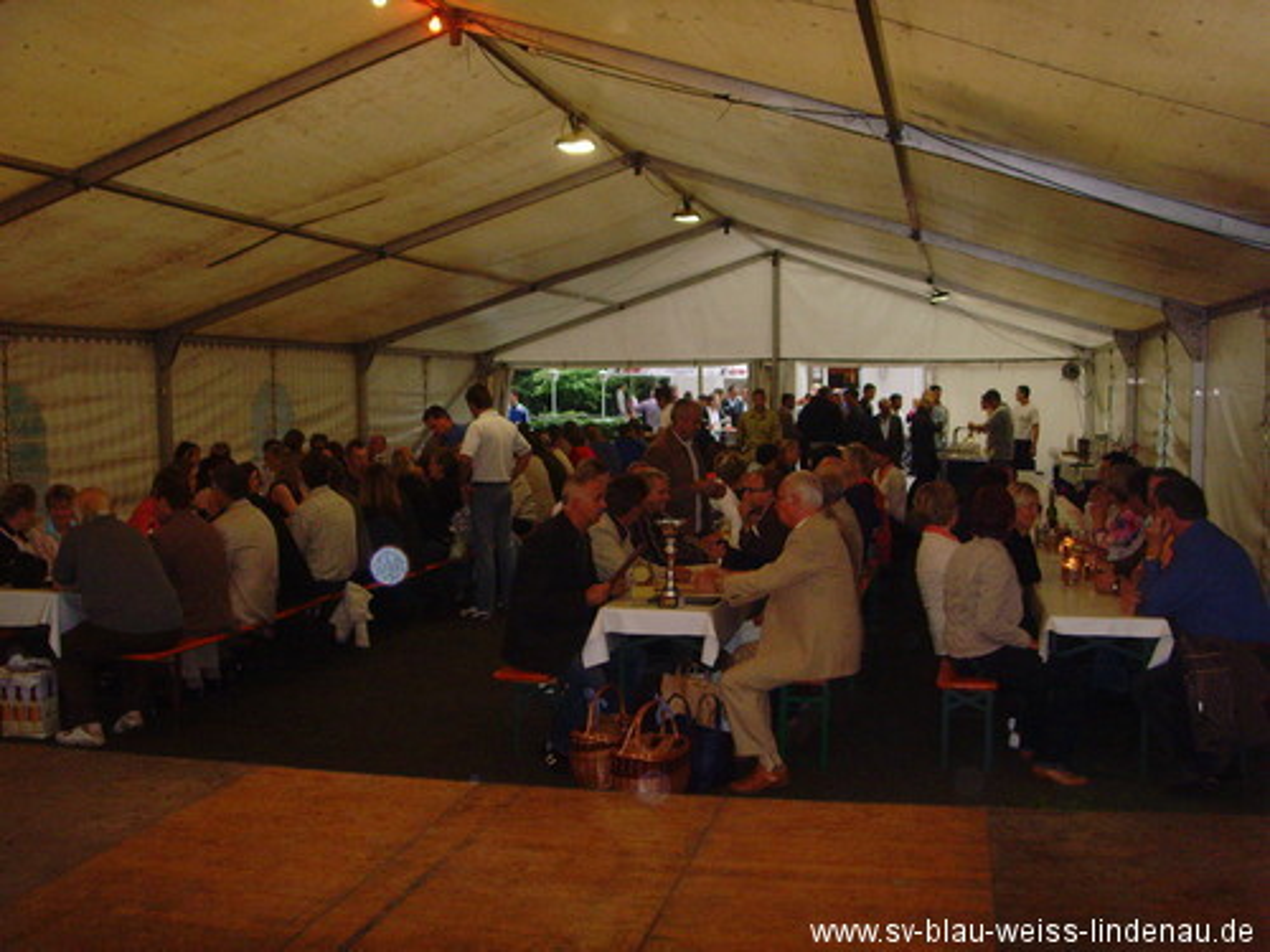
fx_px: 1431
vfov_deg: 36.8
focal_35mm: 39
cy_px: 476
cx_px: 635
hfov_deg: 47.9
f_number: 3.5
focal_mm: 6.6
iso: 400
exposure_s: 1/45
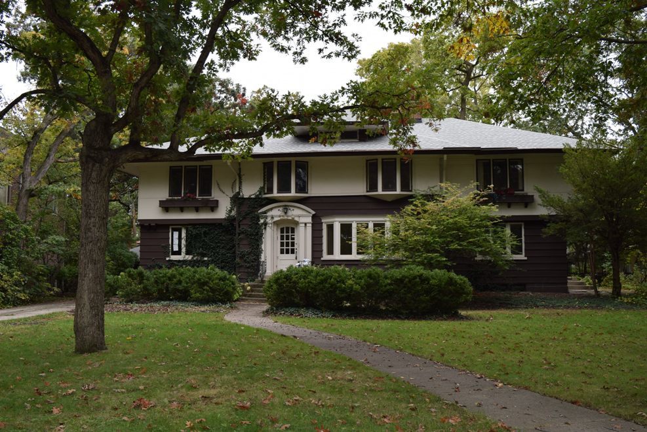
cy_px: 216
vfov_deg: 36.9
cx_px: 324
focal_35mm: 36
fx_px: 648
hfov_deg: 53.1
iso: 160
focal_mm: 24
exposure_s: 1/125
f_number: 5.6
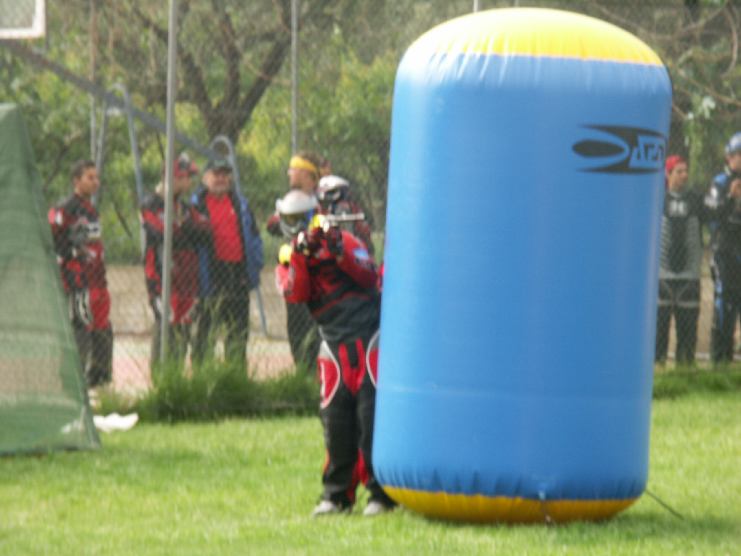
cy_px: 278
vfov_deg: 7.4
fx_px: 4281
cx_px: 370
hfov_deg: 9.9
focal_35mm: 200
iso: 80
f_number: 7.1
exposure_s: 1/50
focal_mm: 50.8
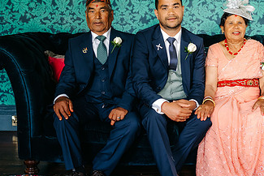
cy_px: 62
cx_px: 184
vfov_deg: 20.6
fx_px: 484
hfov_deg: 30.2
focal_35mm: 66
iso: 400
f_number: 2.5
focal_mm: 35
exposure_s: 1/125
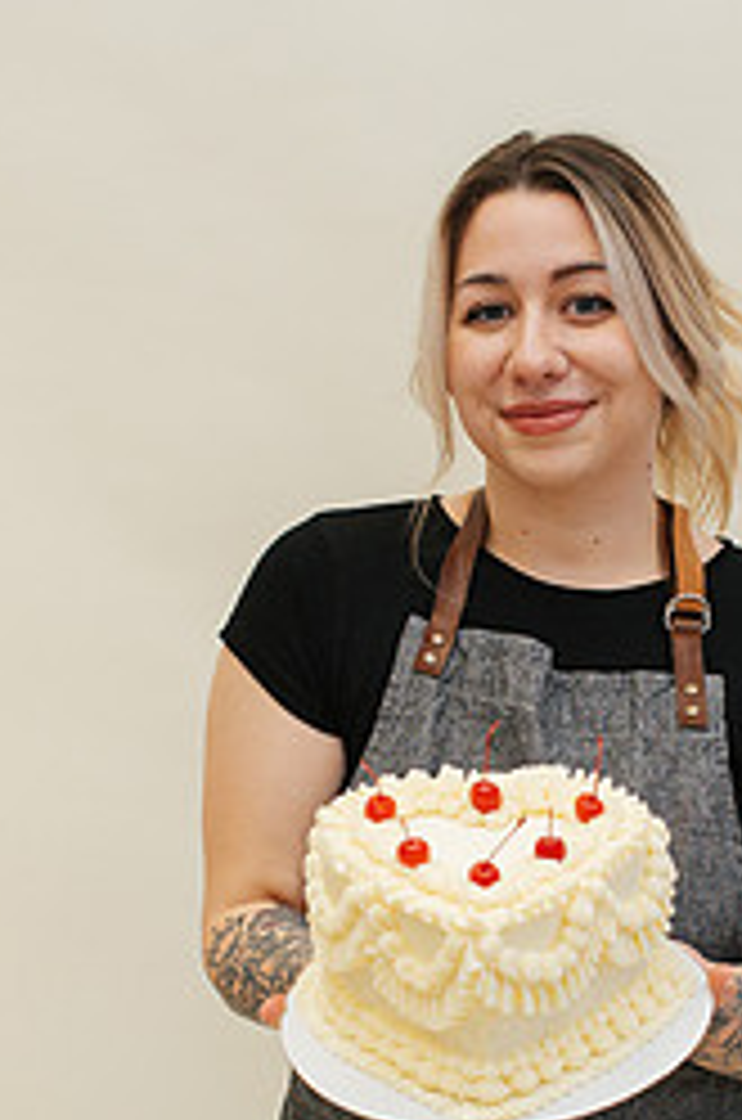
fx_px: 2949
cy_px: 859
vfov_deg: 21.3
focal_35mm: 95
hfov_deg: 14.3
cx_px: 495
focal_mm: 35
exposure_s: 1/160
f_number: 3.2
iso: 640
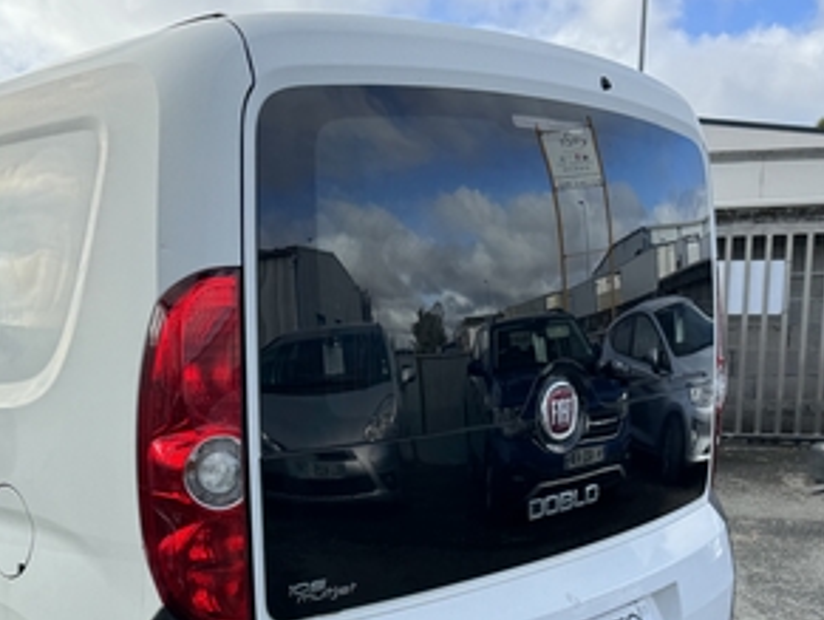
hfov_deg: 44.4
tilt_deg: -11.7
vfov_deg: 33.5
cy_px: 491
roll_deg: +0.3
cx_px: 311
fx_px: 1001
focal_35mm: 42
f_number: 1.78
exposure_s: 1/2331
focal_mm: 6.86
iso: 80
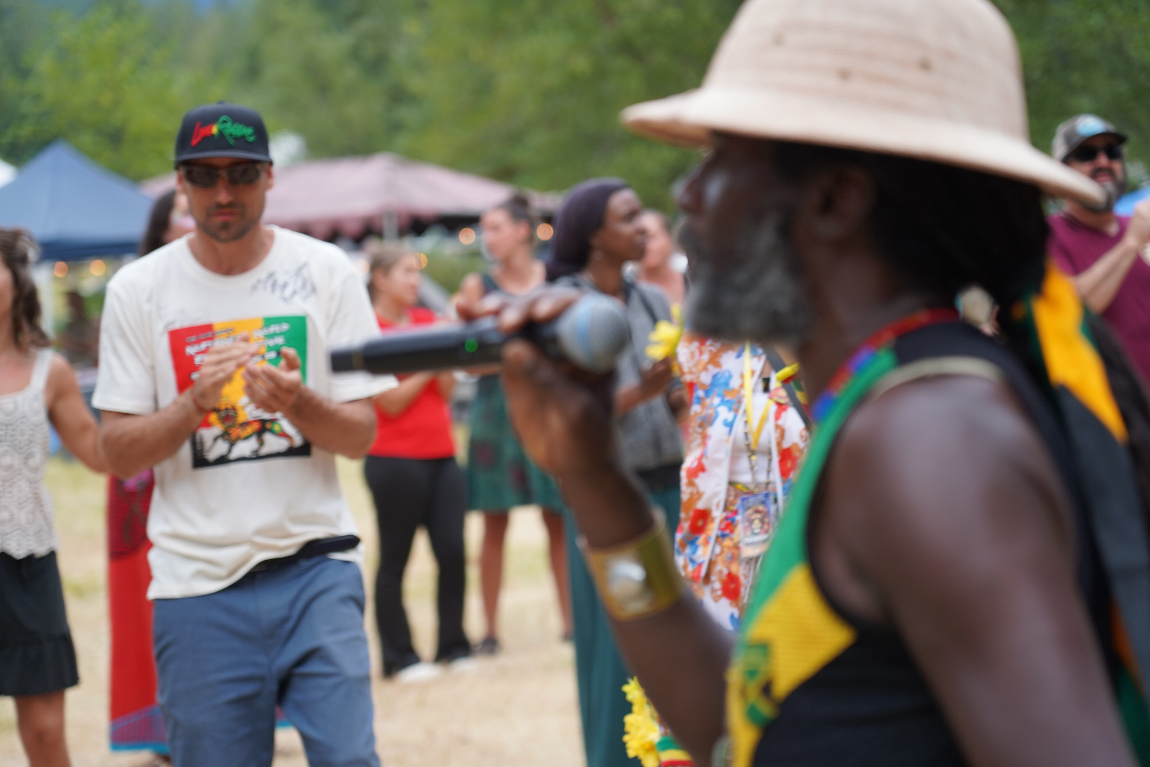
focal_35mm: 105
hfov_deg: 19.5
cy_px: 384
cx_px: 575
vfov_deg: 13.0
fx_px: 3354
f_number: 4
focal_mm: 105
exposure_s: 1/160
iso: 200
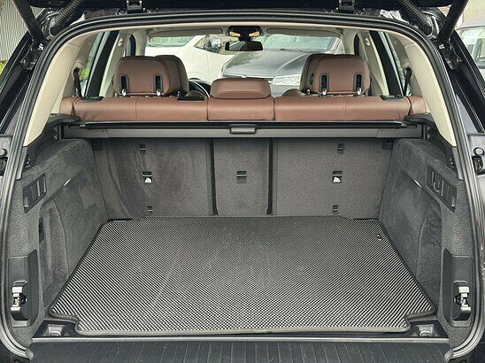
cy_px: 182
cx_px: 242
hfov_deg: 39.7
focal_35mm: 48
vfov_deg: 30.2
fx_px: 672
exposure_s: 1/76
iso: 100
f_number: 1.78
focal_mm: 6.76
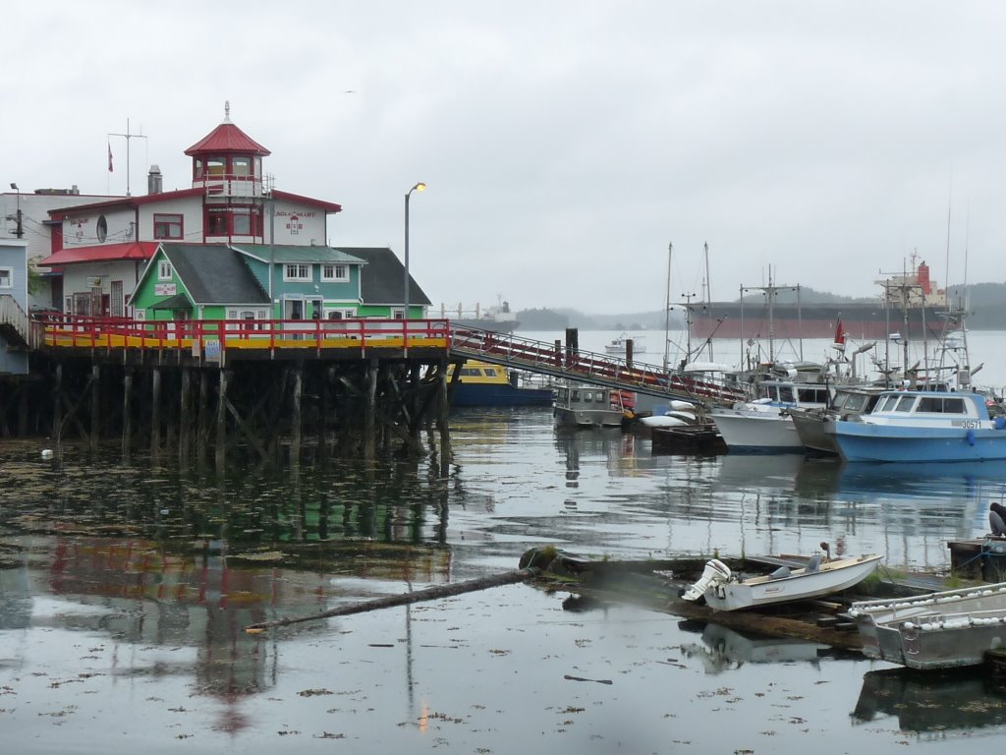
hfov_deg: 28.6
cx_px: 503
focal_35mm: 68
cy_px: 378
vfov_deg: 21.6
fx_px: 1976
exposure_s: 1/250
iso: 160
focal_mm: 6.9
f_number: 5.6
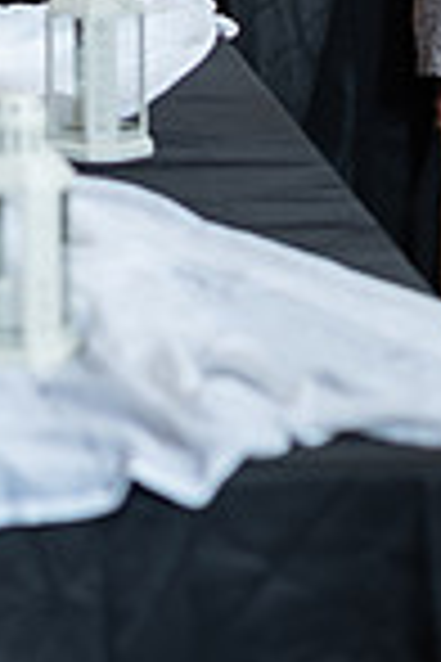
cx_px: 63
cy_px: -162
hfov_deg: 5.3
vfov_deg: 7.9
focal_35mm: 258
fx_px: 4740
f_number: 1.8
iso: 125
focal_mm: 56
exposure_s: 1/80
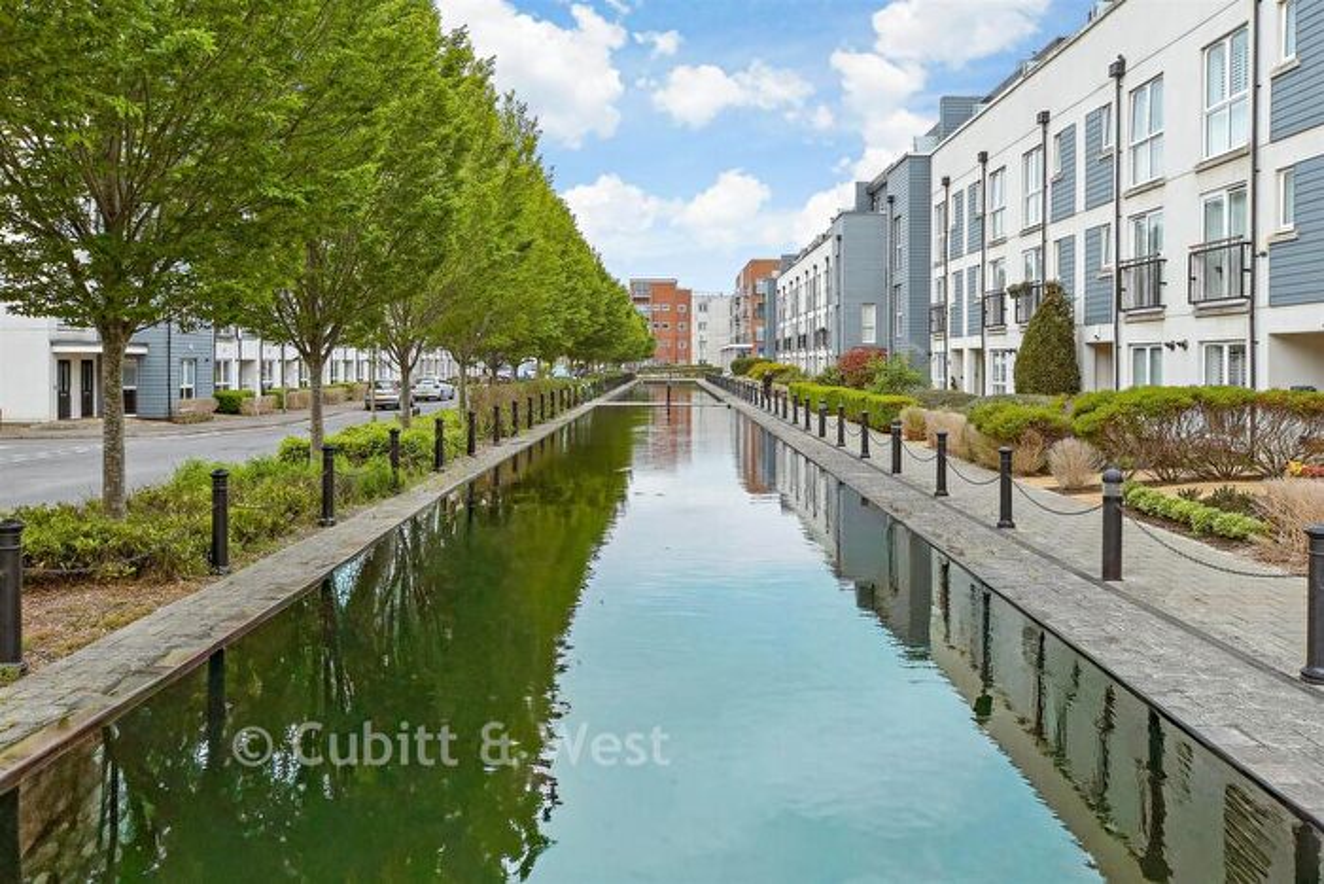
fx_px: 1103
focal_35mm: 30
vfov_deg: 43.6
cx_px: 662
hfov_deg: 61.9
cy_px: 442
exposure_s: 1/80
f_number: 8
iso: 160
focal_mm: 20
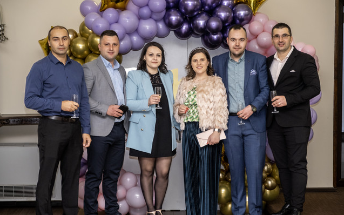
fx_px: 797
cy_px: 102
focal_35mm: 85
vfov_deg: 15.4
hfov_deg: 24.4
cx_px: 172
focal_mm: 55
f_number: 2.8
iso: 1250
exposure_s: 1/125
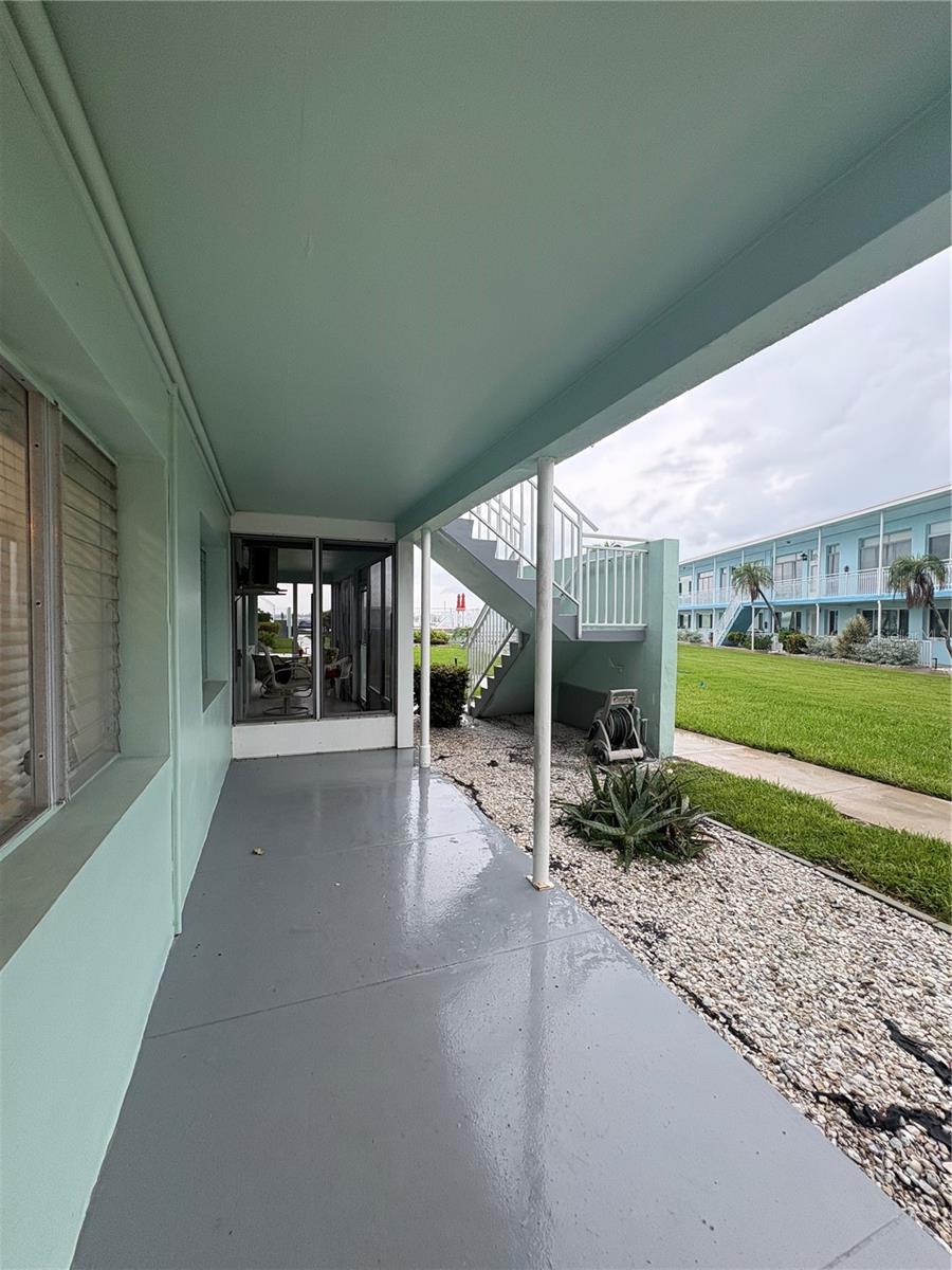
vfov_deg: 102.1
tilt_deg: -1.7
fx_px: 513
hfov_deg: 85.7
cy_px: 635
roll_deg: -0.4
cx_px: 476
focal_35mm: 14
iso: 80
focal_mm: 2.22
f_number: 2.2
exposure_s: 1/107
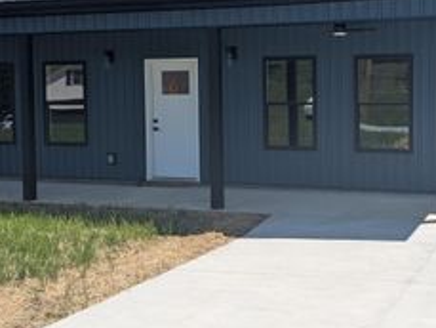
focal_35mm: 59
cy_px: 112
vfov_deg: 24.7
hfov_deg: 32.5
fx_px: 744
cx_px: 278
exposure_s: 1/3891
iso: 68
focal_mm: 4.38
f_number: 1.73
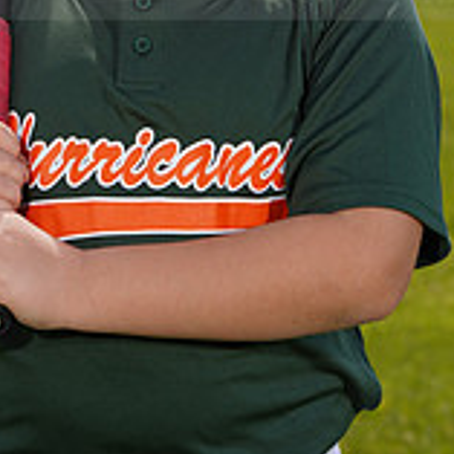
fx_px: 4659
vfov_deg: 5.6
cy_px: -72
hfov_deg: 5.6
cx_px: 42
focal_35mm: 314
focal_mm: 100
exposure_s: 1/160
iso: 80
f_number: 9
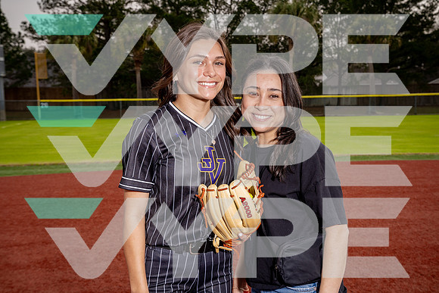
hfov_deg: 40.3
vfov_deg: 27.5
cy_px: 146
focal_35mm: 49
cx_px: 220
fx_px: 598
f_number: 8
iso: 100
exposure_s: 1/250
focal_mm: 49
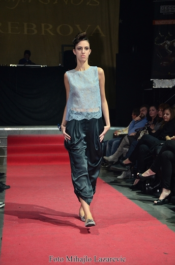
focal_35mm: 68
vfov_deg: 29.9
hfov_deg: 20.1
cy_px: 132
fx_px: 495
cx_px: 88
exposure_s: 1/125
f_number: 5
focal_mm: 45
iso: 800
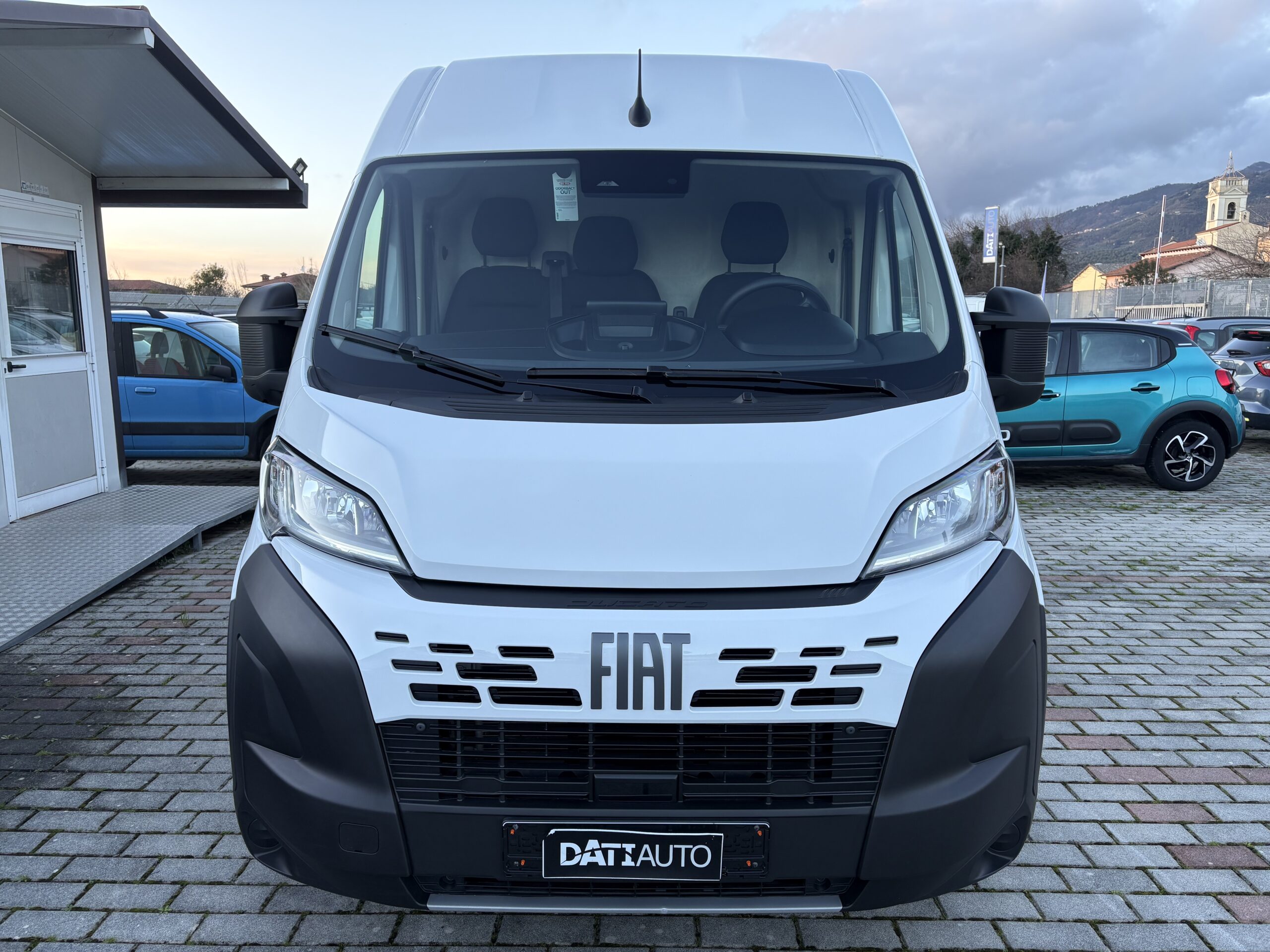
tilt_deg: -9.3
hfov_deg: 67.3
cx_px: 635
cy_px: 476
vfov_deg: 53.1
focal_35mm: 26
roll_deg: +0.4
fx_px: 954
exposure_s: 1/131
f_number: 1.6
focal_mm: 5.96
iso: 32
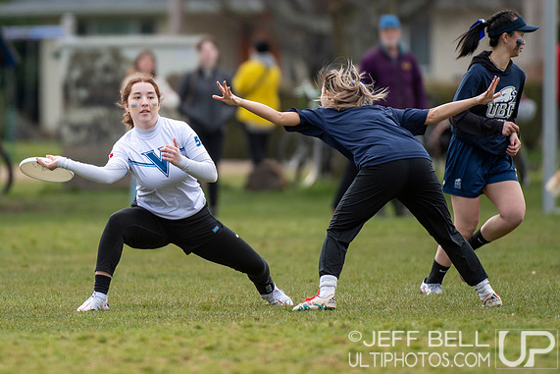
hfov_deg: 2.5
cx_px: 184
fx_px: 12805
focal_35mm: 823
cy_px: 122
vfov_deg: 1.7
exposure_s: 1/1250
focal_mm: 400
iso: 450
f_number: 4
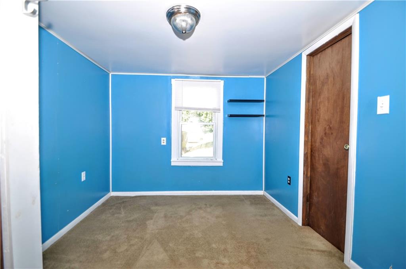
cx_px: 203
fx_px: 169
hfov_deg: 100.5
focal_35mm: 15
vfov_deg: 77.1
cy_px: 134
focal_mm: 10
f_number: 3.5
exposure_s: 1/60
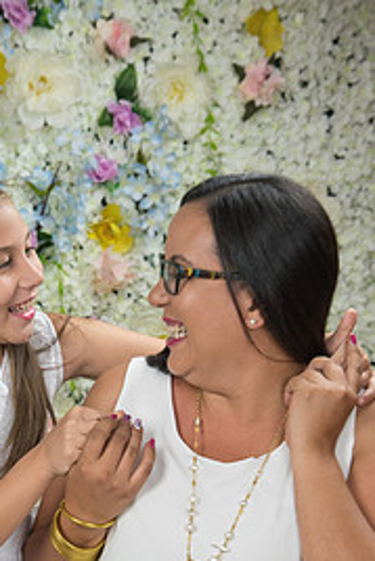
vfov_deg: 15.6
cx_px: 151
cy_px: 417
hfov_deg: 10.5
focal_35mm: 131
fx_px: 2044
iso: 1250
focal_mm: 78
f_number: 5
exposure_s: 1/125
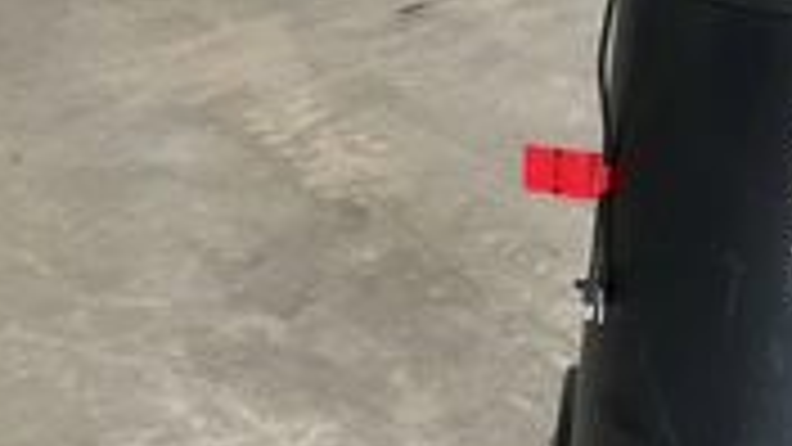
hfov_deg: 27.7
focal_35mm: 72
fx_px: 1512
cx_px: 783
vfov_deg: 16.7
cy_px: 162
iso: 64
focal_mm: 3
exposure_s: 1/60
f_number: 1.8
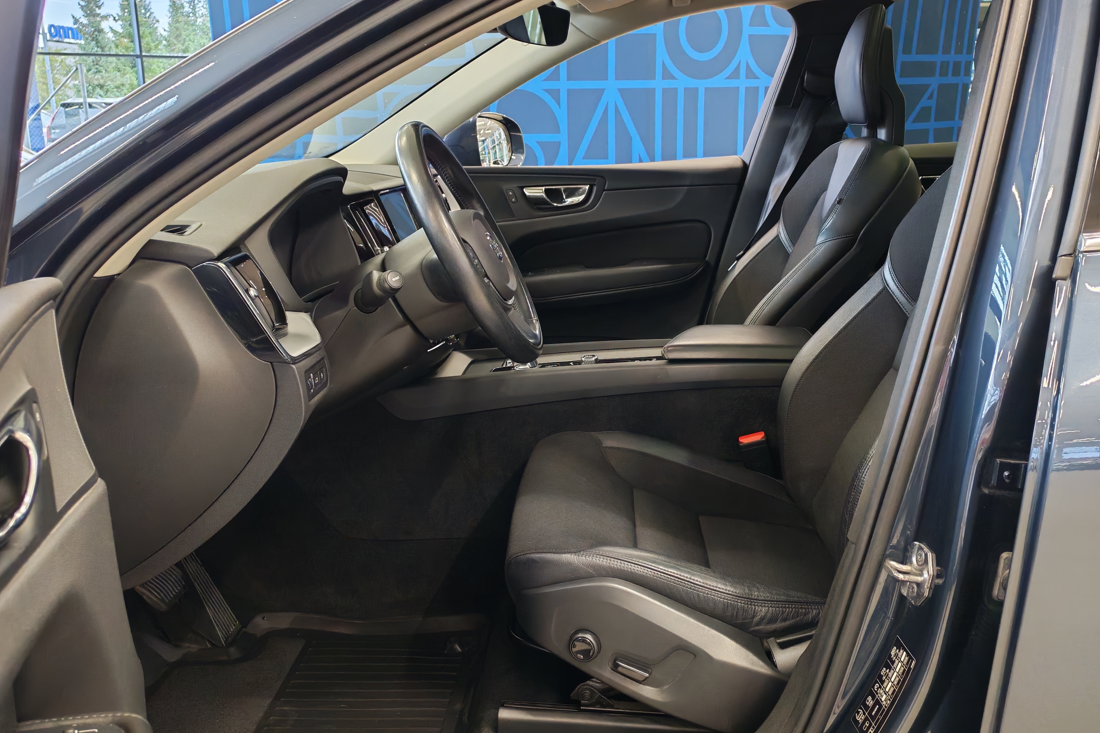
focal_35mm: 34
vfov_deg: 38.9
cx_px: 561
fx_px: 1039
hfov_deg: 55.8
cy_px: 372
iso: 1000
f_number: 1.9
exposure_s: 1/100
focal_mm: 6.12
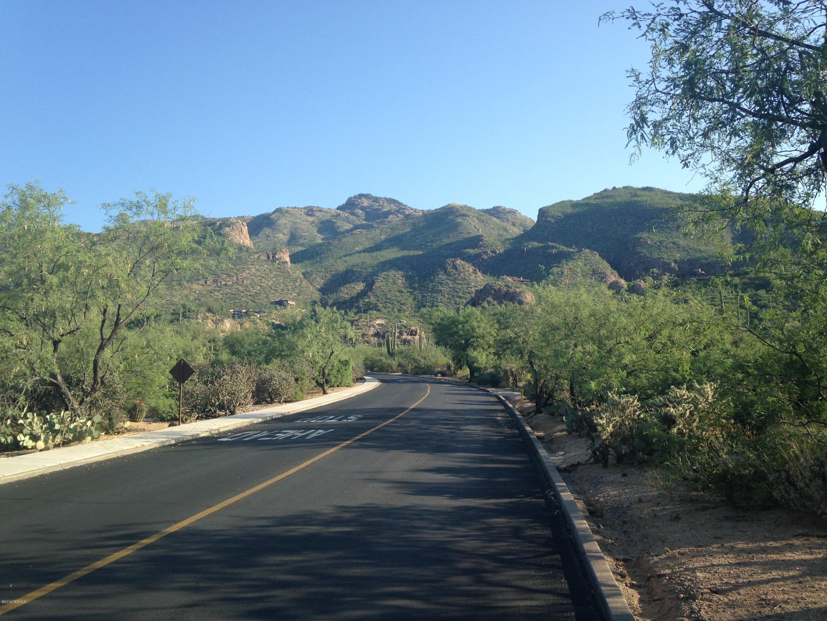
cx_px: 414
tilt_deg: +6.0
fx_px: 788
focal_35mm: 33
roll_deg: -0.3
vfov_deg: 42.9
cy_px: 310
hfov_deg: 55.4
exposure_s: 1/686
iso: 50
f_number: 2.4
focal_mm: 4.12
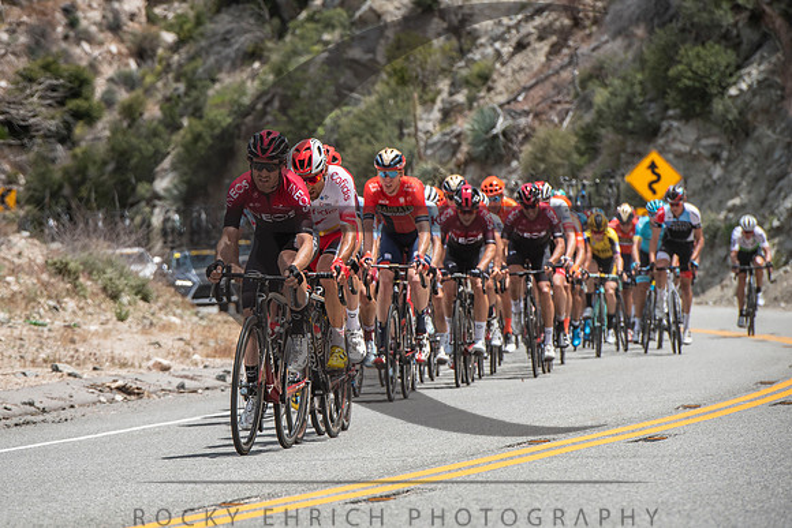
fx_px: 5876
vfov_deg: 5.1
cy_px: 283
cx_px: 263
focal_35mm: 267
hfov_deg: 7.7
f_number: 8
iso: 200
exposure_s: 1/1000
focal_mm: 200
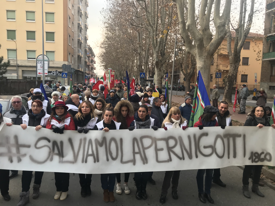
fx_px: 222
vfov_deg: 49.7
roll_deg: -1.1
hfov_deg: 63.4
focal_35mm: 28
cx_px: 138
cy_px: 103
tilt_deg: -5.8
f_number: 1.8
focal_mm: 3.99
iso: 32
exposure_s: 1/100
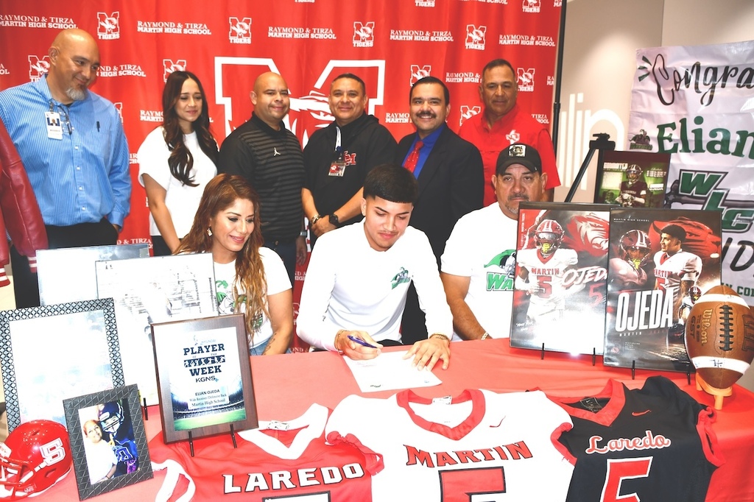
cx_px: 377
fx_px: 565
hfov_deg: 67.4
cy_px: 251
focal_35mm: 27
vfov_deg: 47.9
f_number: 3.5
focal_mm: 18
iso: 400
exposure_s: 1/80
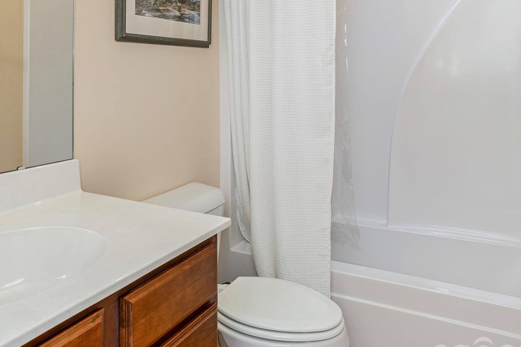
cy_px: 88
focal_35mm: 30
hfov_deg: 61.7
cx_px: 225
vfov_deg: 42.3
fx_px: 434
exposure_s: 1/60
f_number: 8
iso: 320
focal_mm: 17
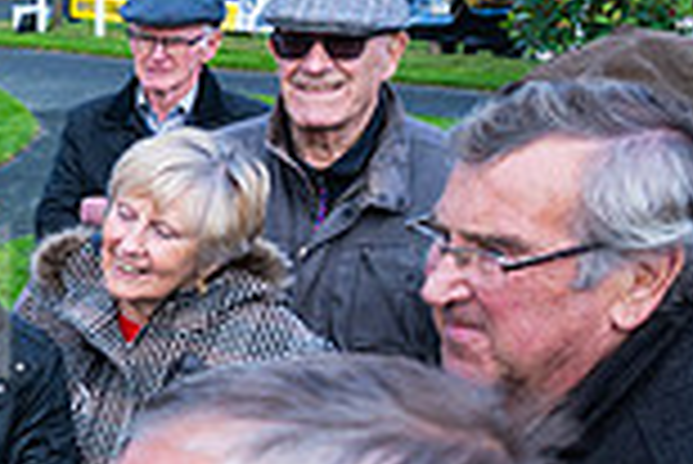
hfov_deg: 17.2
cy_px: 347
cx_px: -558
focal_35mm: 97
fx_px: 1869
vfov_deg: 14.1
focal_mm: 24
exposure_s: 1/800
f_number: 4
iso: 500
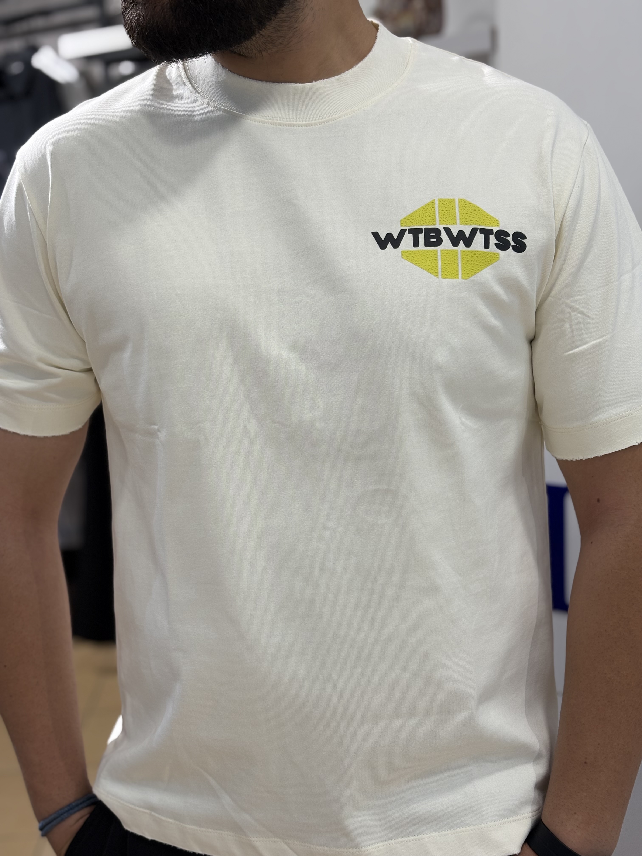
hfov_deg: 28.0
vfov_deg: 36.8
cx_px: 321
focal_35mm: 52
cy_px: 428
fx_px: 1286
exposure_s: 1/100
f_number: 1.6
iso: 25
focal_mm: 5.96
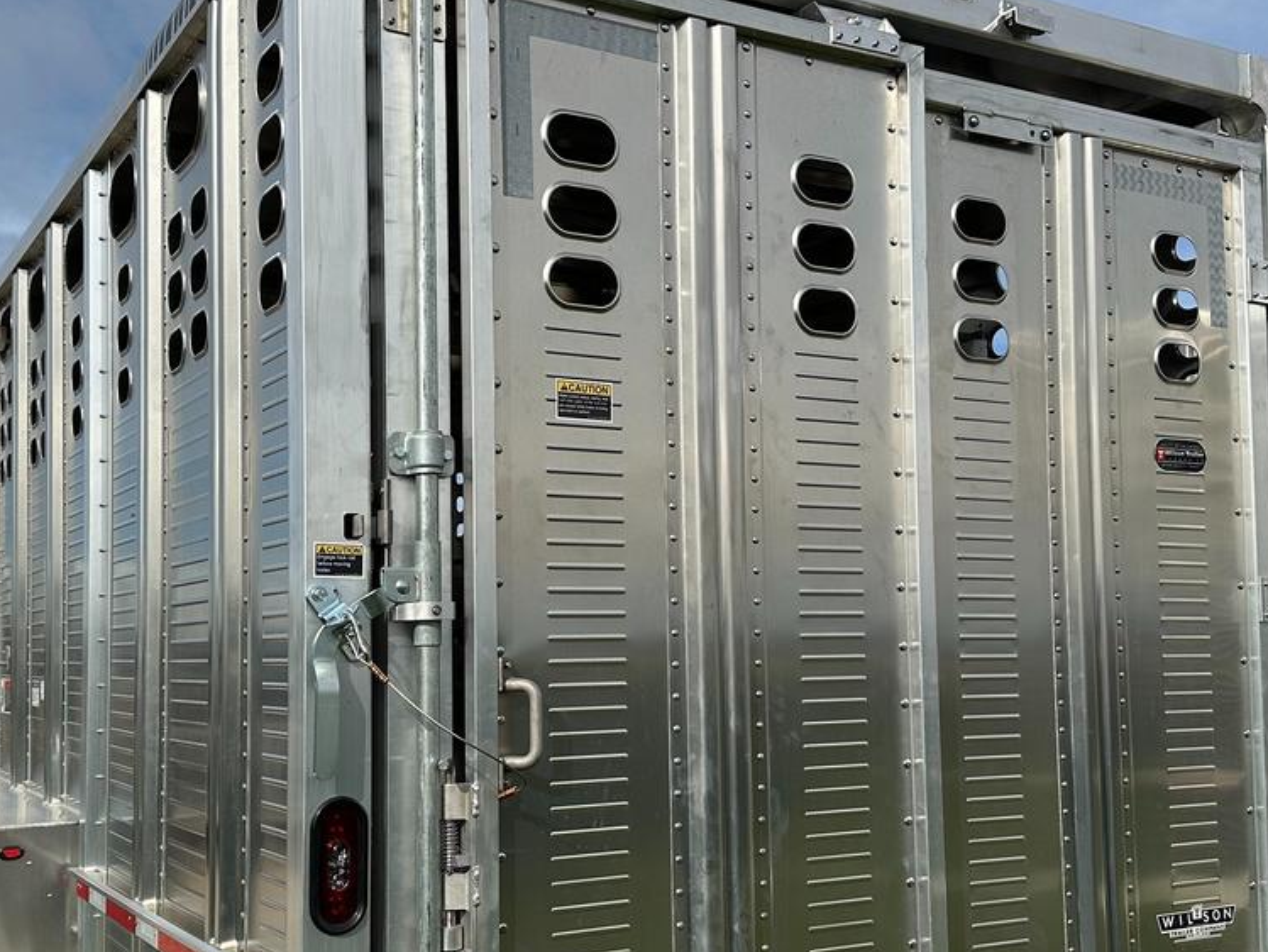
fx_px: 1502
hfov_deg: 45.8
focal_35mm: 41
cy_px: 562
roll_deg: +0.8
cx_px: 615
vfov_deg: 35.0
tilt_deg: +4.1
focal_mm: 6.86
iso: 80
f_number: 1.78
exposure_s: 1/6211
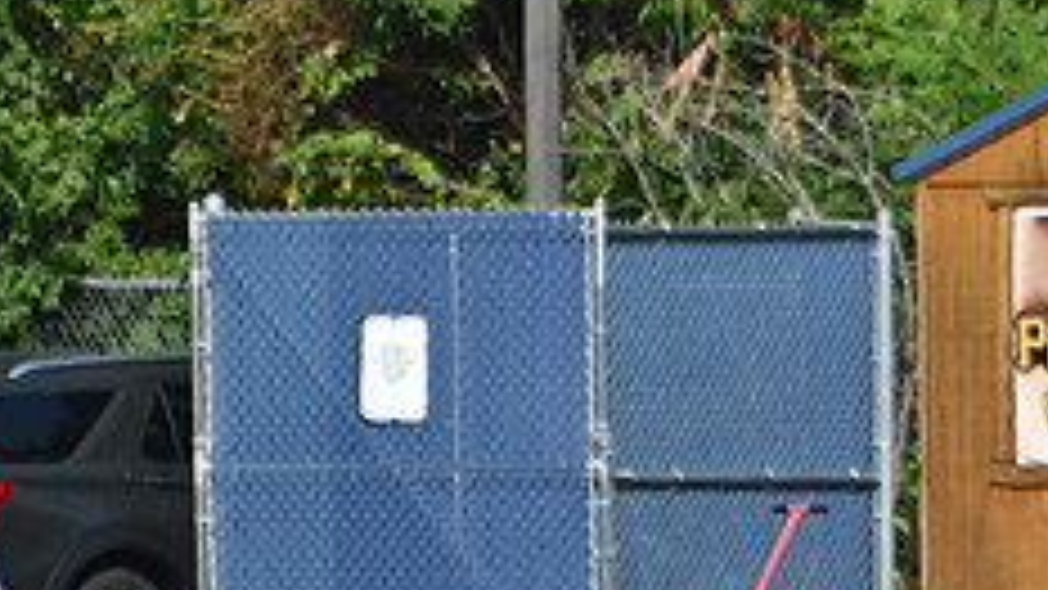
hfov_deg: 1.8
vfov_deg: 1.0
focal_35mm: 1176
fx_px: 32676
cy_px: 804
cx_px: 1174
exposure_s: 1/800
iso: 100
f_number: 5.6
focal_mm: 300
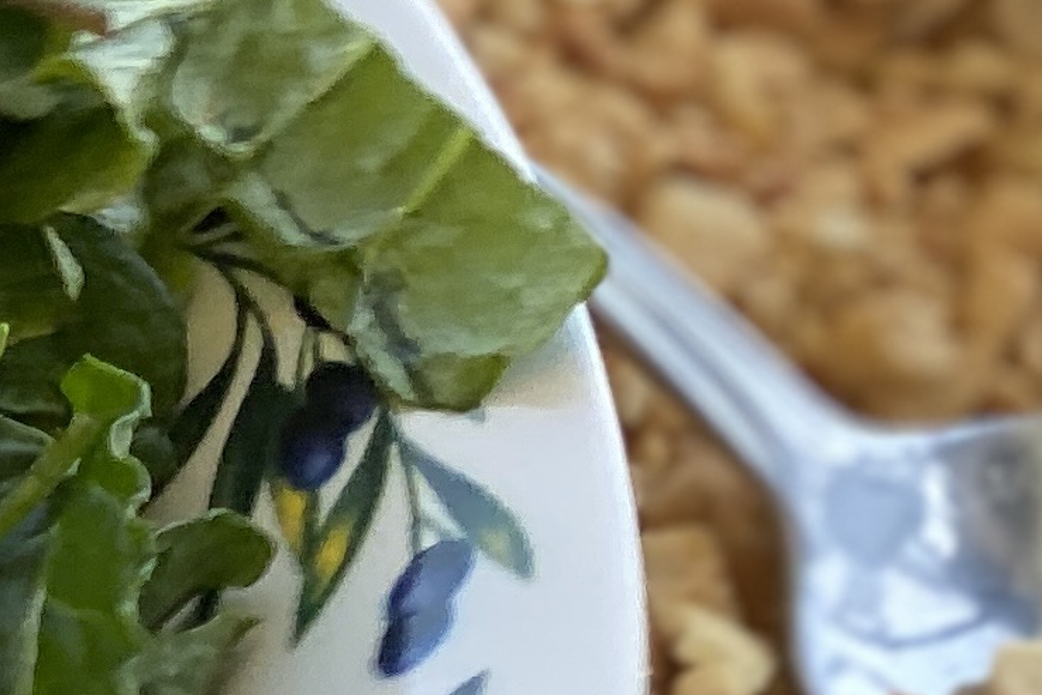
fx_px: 8540
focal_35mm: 295
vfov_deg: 4.6
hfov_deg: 6.6
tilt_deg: -46.3
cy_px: 778
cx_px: -1543
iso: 25
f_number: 2
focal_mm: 6
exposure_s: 1/122
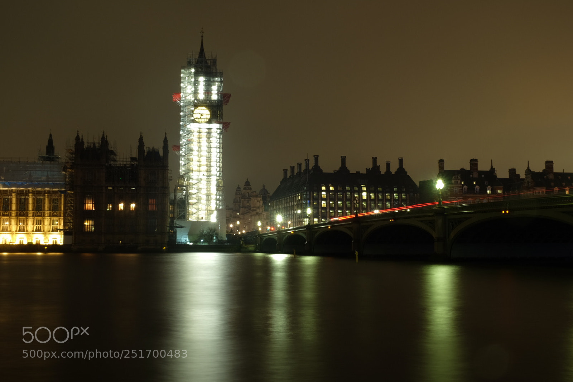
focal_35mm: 43
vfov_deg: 31.2
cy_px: 191
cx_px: 286
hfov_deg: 45.4
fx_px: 684
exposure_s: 30
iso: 100
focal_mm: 28.9
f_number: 13
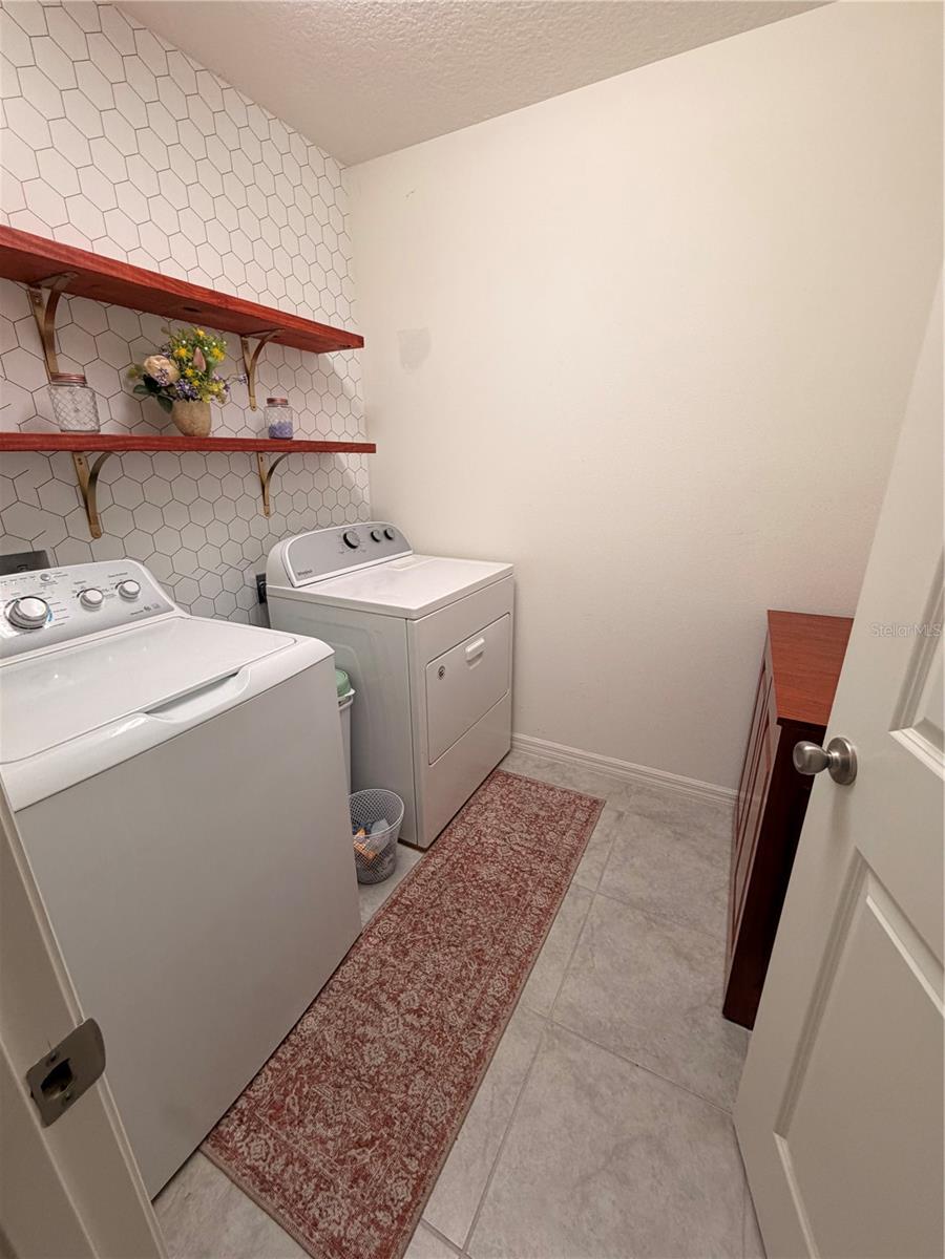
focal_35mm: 14
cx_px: 472
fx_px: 510
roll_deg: +1.7
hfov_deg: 85.7
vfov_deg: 102.1
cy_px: 630
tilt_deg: -17.4
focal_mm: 2.22
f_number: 2.2
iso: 160
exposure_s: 1/120
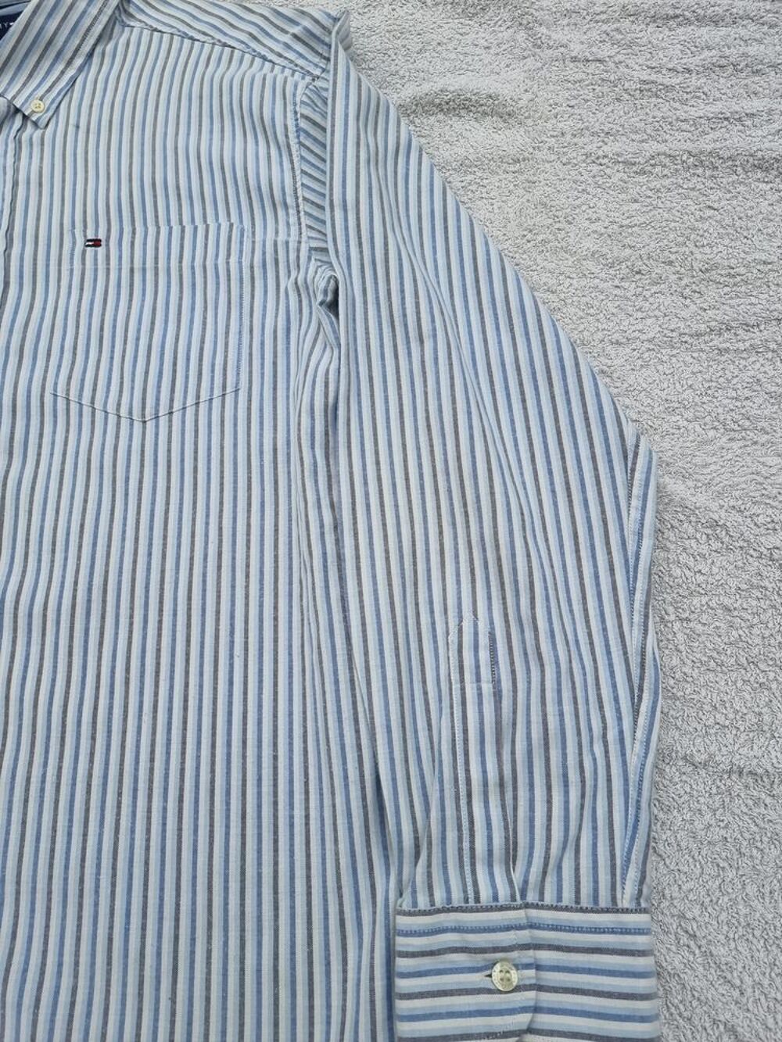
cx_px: 391
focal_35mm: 24
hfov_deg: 56.8
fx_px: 723
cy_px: 521
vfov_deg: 71.6
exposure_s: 1/176
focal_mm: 6.7
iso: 50
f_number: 1.8
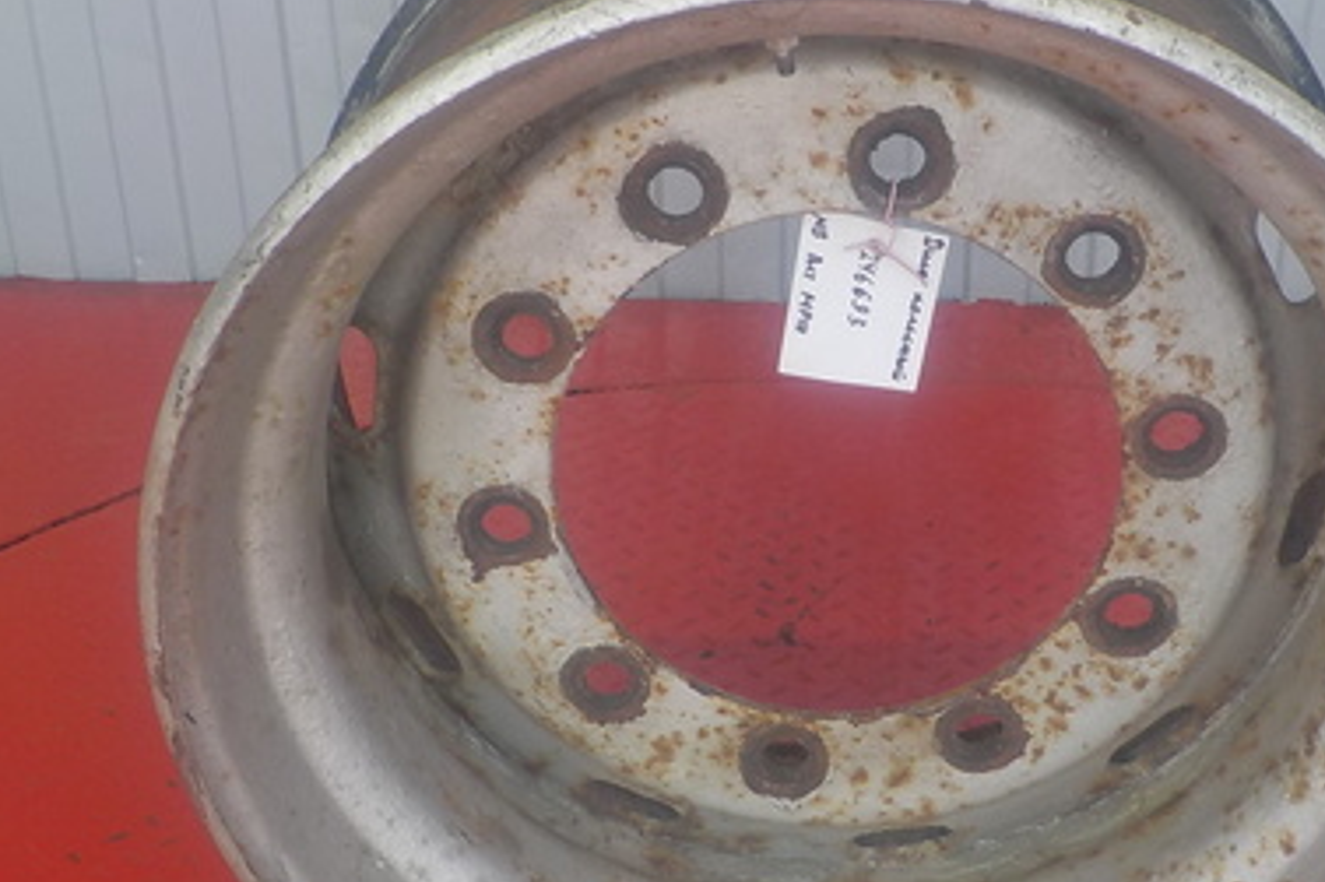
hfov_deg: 37.4
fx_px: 1950
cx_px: 812
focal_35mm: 53
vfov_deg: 25.5
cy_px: 450
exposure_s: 1/50
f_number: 3.3
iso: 125
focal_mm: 4.1
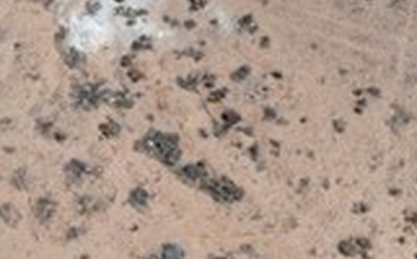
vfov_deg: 7.1
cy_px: -54
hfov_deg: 11.5
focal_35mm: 182
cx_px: 368
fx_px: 2065
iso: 200
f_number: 3.2
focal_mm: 10.26
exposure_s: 1/6400
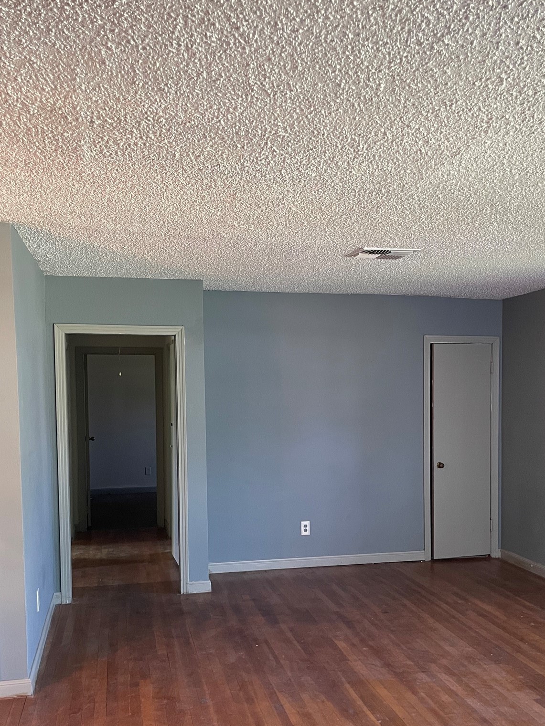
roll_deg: +1.6
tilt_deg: -3.0
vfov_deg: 52.4
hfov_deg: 40.7
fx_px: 735
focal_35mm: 35
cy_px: 425
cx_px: 290
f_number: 1.6
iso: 400
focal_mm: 4.2
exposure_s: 1/60
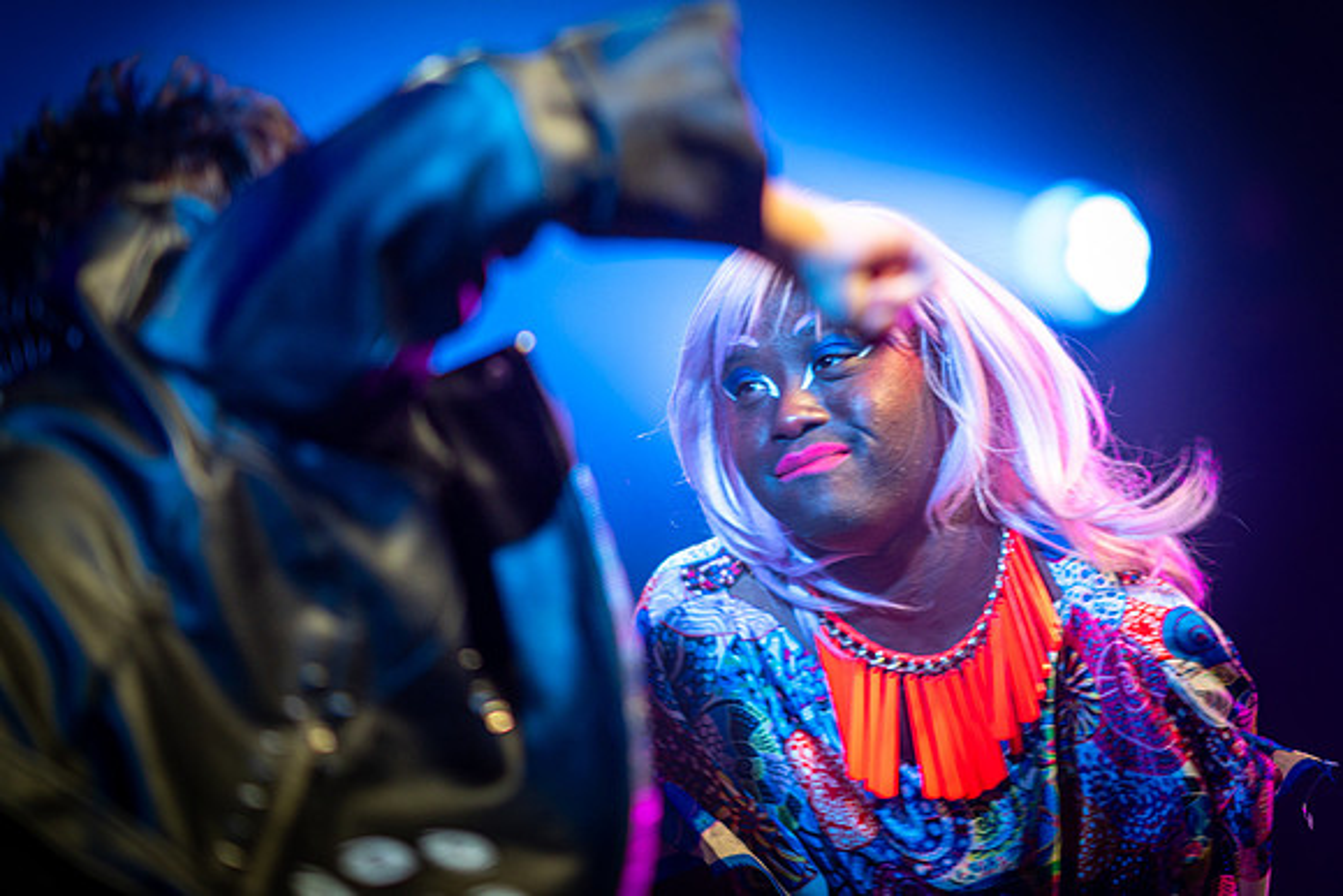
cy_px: 229
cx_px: 886
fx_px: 4724
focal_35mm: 127
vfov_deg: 10.8
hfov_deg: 16.1
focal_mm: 85
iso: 400
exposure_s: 1/200
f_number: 1.4
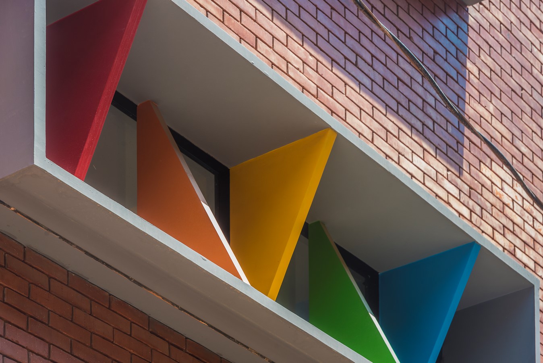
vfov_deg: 10.2
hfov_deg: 15.2
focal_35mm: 135
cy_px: 182
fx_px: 2037
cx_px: 272
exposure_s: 1/125
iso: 400
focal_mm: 135
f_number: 10
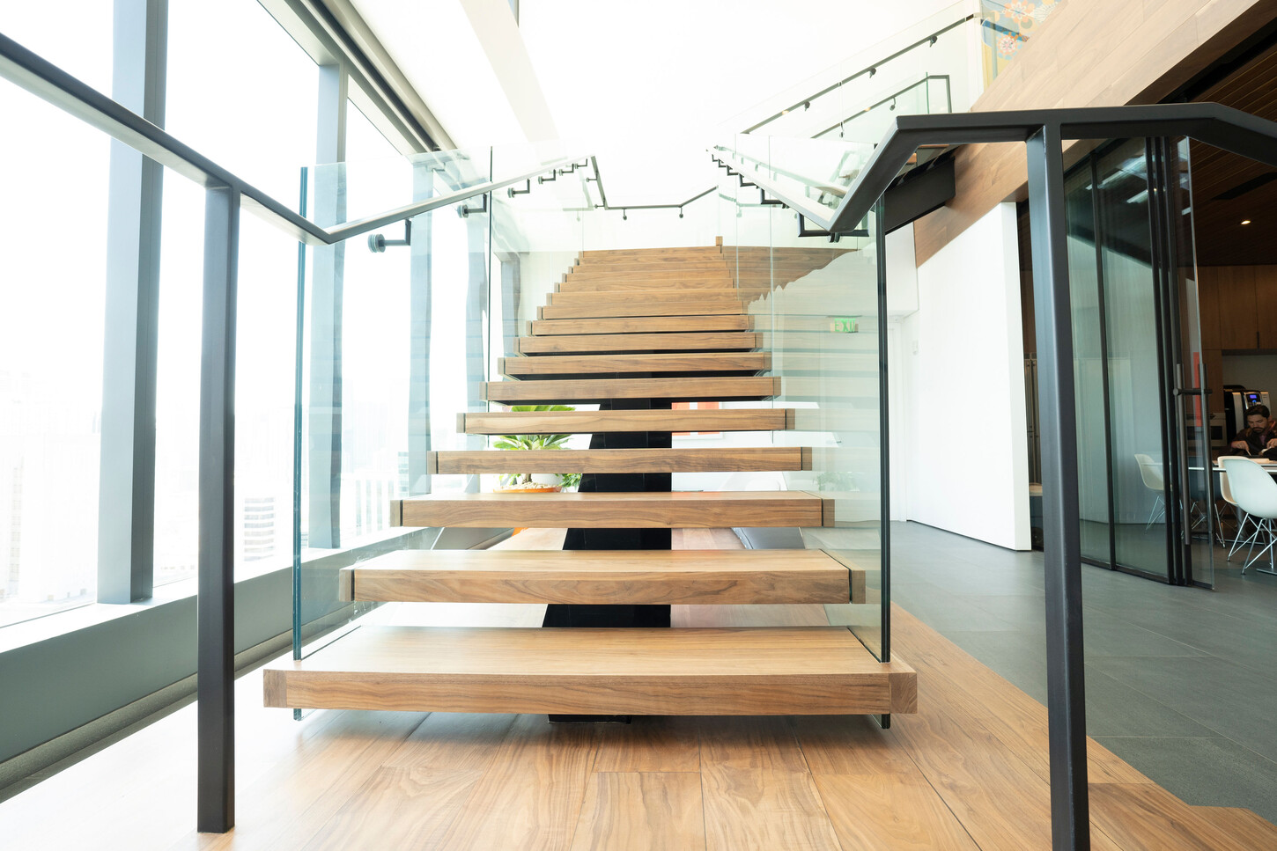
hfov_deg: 90.0
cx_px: 638
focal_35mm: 18
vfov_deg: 67.4
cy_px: 426
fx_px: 639
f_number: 9
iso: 640
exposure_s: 1/30
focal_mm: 18
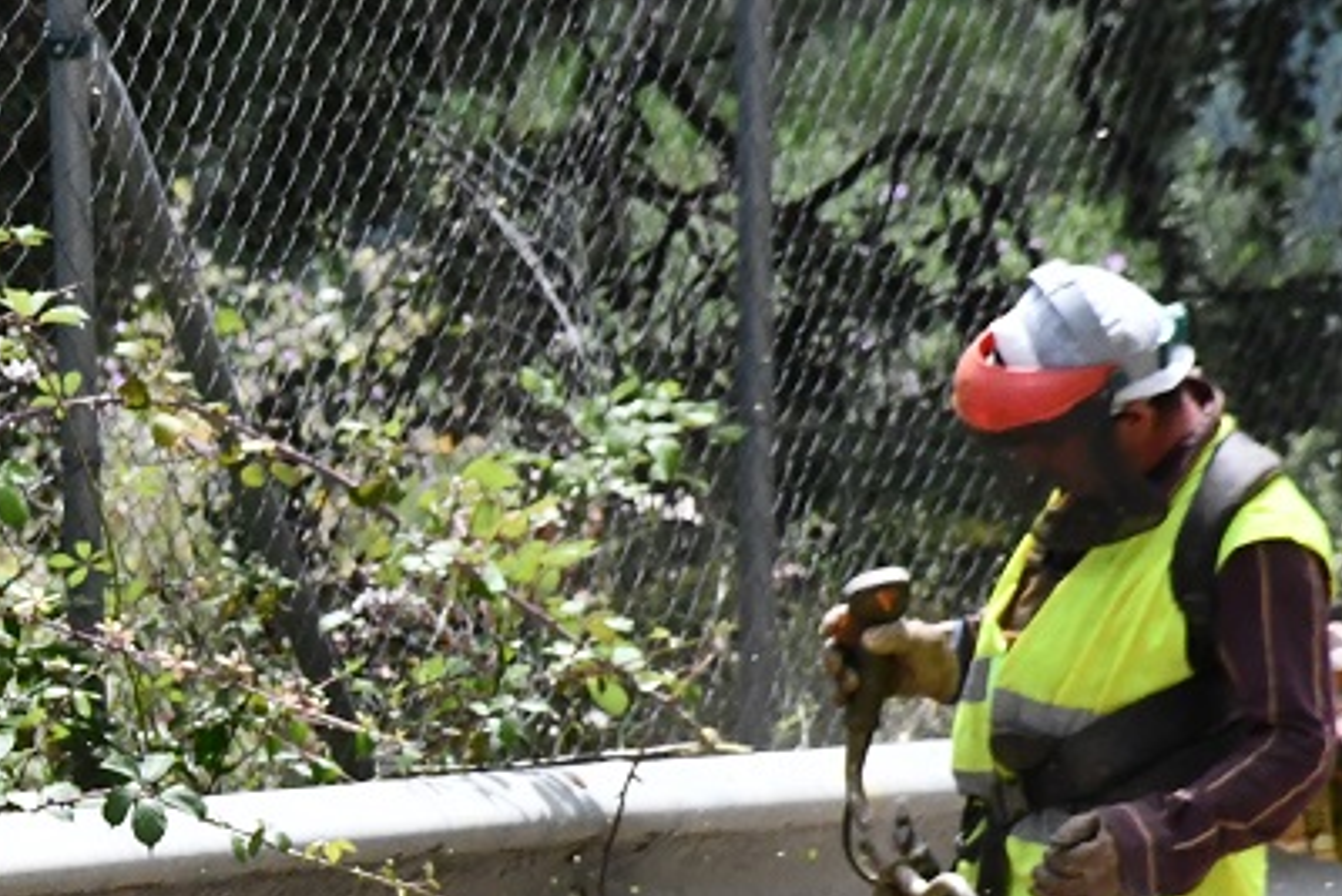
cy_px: 668
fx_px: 23492
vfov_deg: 2.2
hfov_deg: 3.3
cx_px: -13
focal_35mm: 630
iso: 3200
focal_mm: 140
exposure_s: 1/2000
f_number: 11
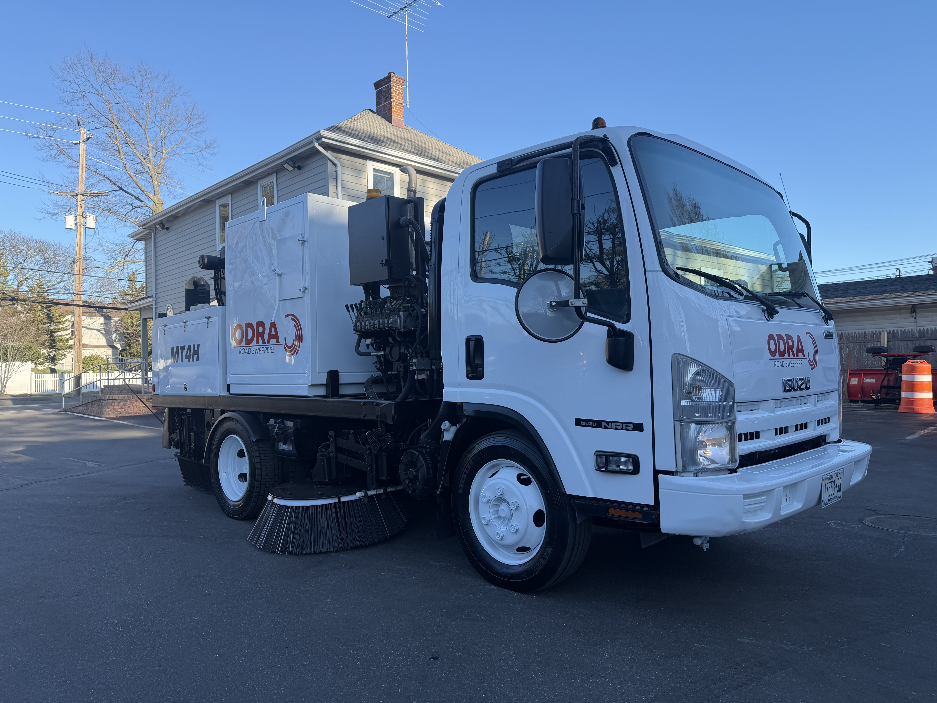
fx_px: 650
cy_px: 352
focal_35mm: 24
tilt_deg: +1.0
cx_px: 468
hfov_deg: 71.6
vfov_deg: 56.8
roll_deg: +1.3
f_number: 1.78
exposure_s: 1/1271
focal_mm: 6.76
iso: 80
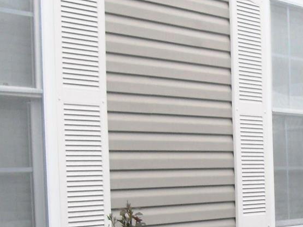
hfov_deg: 17.9
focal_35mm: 107
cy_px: 271
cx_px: 315
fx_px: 937
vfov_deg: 13.5
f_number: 8.9
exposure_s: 1/45
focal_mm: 6.3
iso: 80
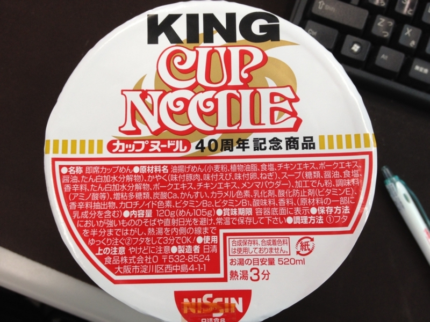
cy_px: 161
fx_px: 435
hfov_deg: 52.6
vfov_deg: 40.7
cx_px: 215
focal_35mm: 35
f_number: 2.4
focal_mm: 4.28
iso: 80
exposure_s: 1/40
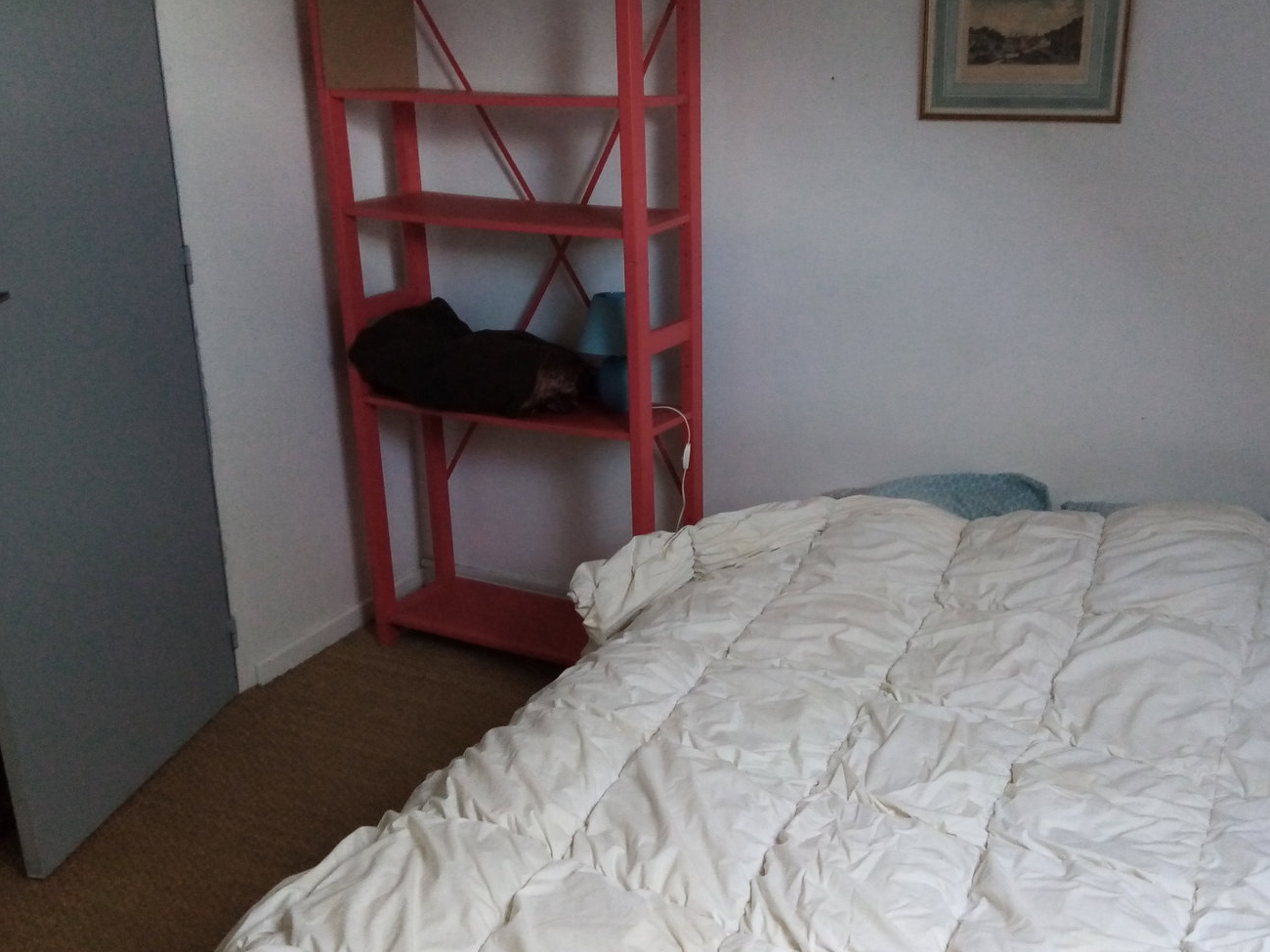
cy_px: 494
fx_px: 1174
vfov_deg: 44.2
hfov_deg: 56.6
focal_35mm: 32
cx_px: 721
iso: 369
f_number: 1.8
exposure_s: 1/25
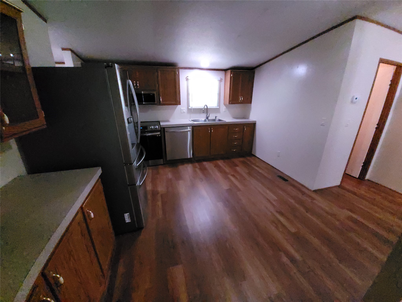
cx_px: 201
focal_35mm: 13
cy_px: 151
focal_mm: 1.74
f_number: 2.2
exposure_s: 1/180
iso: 1600
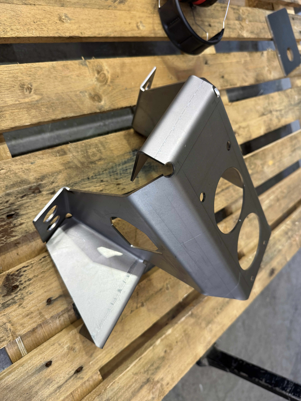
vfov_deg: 71.6
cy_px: 200
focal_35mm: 24
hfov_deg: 56.8
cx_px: 150
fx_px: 278
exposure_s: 1/100
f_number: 1.78
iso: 200
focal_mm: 6.76
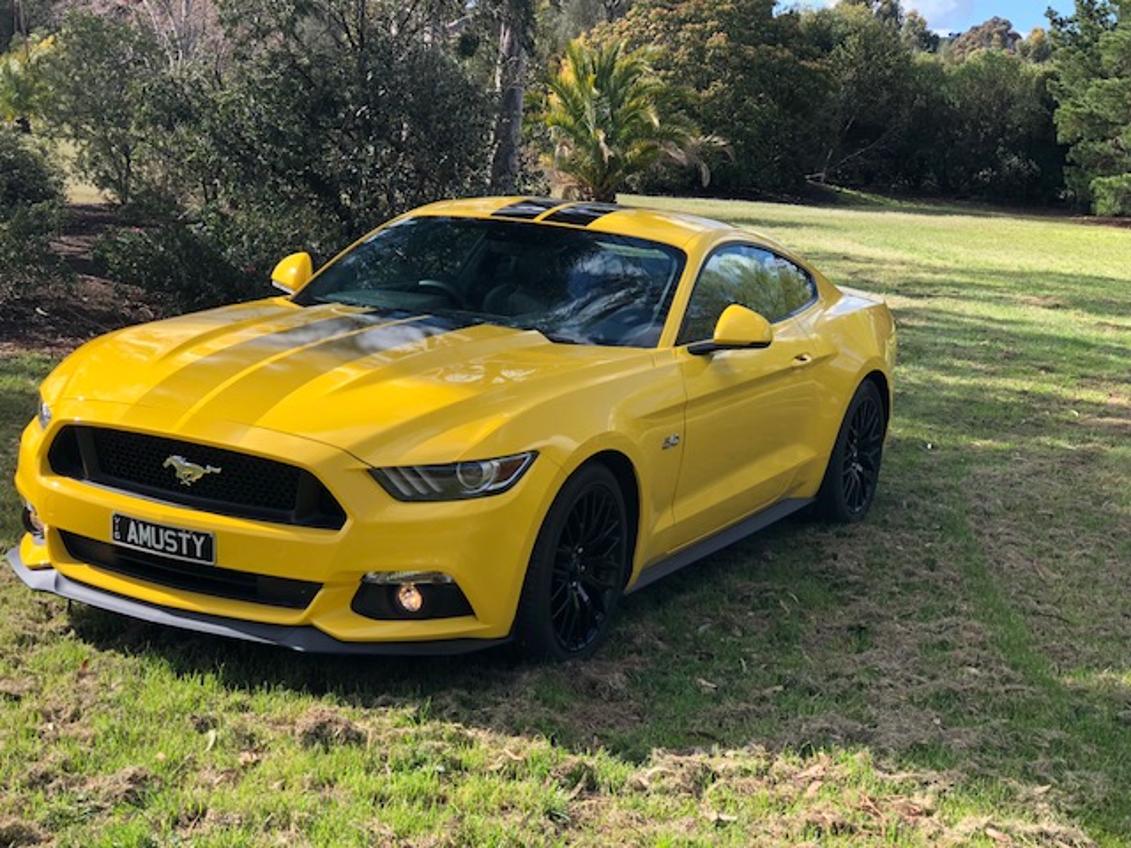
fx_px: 1862
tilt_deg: -10.2
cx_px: 566
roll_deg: -2.4
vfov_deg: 25.7
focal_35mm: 57
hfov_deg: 33.8
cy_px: 424
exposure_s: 1/257
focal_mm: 6.6
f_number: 2.8
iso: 20
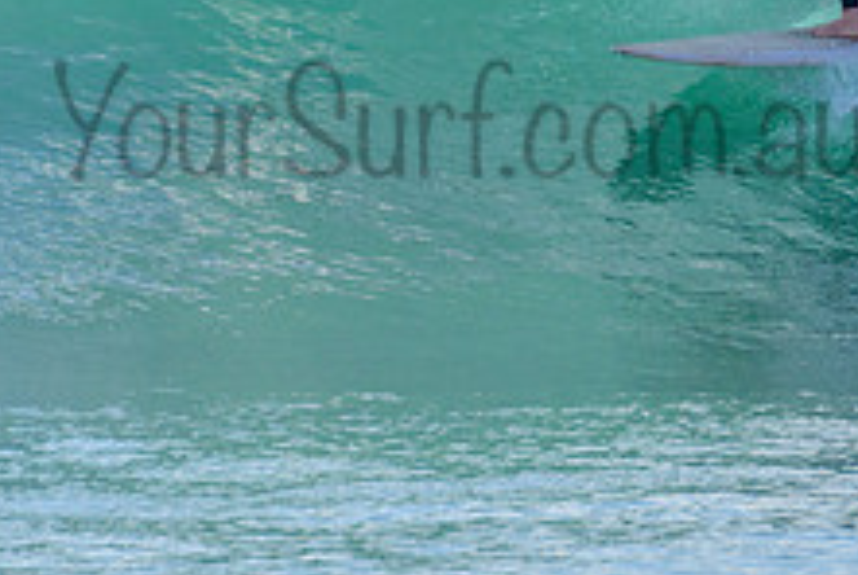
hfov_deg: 1.3
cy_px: -75
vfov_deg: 0.9
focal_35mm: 1607
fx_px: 38351
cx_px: 709
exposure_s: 1/2000
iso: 220
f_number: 5.6
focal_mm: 500
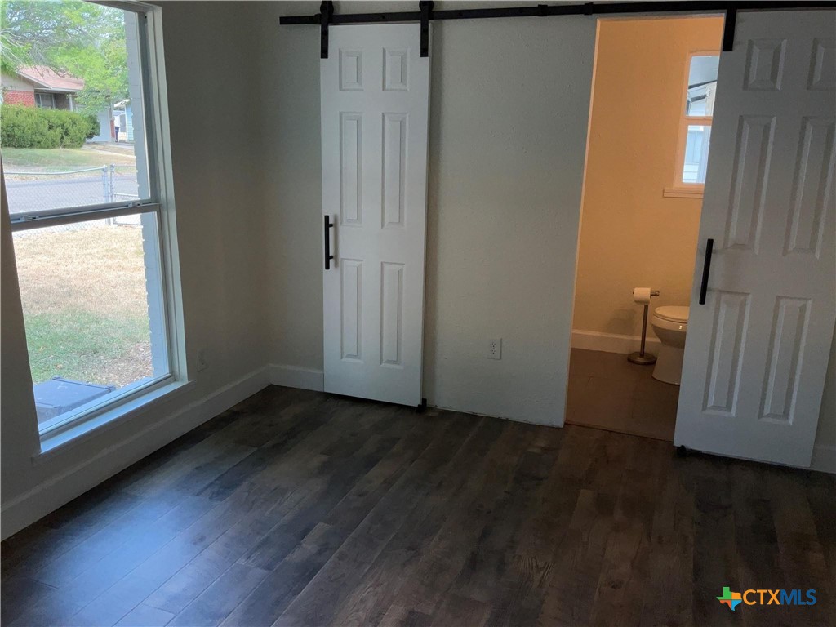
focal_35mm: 29
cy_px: 314
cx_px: 418
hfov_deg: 61.7
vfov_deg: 48.2
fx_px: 700
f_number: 1.8
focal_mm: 3
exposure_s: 1/242
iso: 16
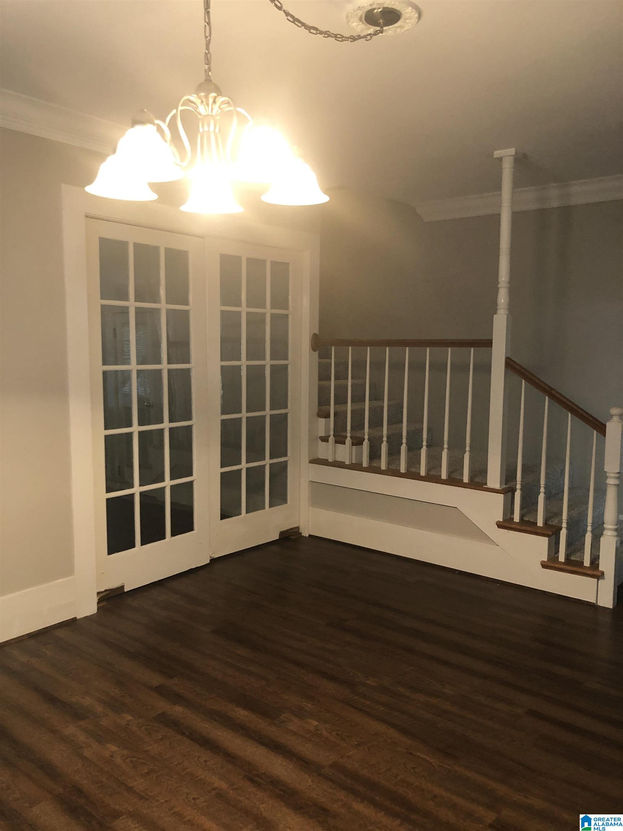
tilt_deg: -5.9
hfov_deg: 49.7
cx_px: 312
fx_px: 672
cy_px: 416
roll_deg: -0.4
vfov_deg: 63.4
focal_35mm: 28
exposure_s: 1/15
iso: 80
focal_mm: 3.99
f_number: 1.8
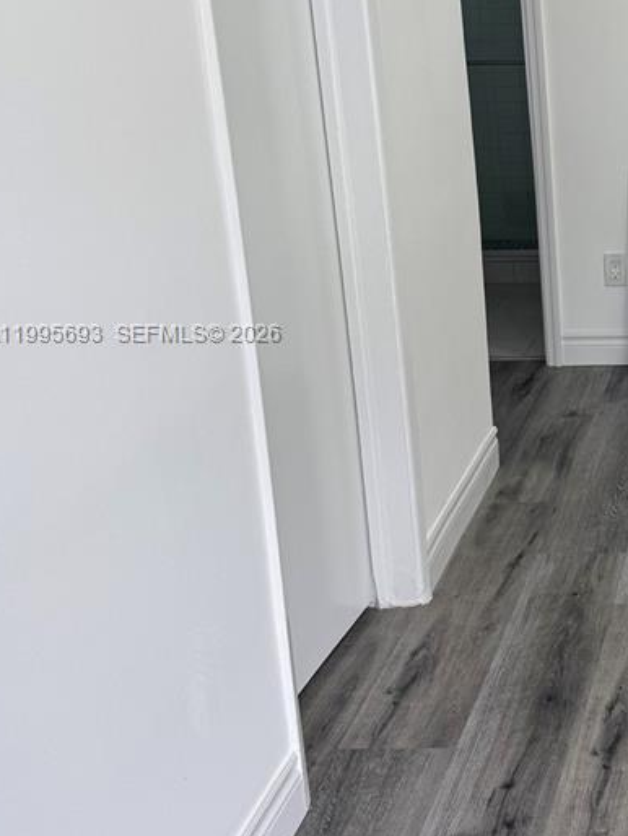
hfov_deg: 24.2
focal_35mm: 56
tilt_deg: -15.6
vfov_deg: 34.2
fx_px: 1353
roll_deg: +2.5
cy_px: 335
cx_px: 711
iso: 80
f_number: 1.78
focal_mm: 6.76
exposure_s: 1/121
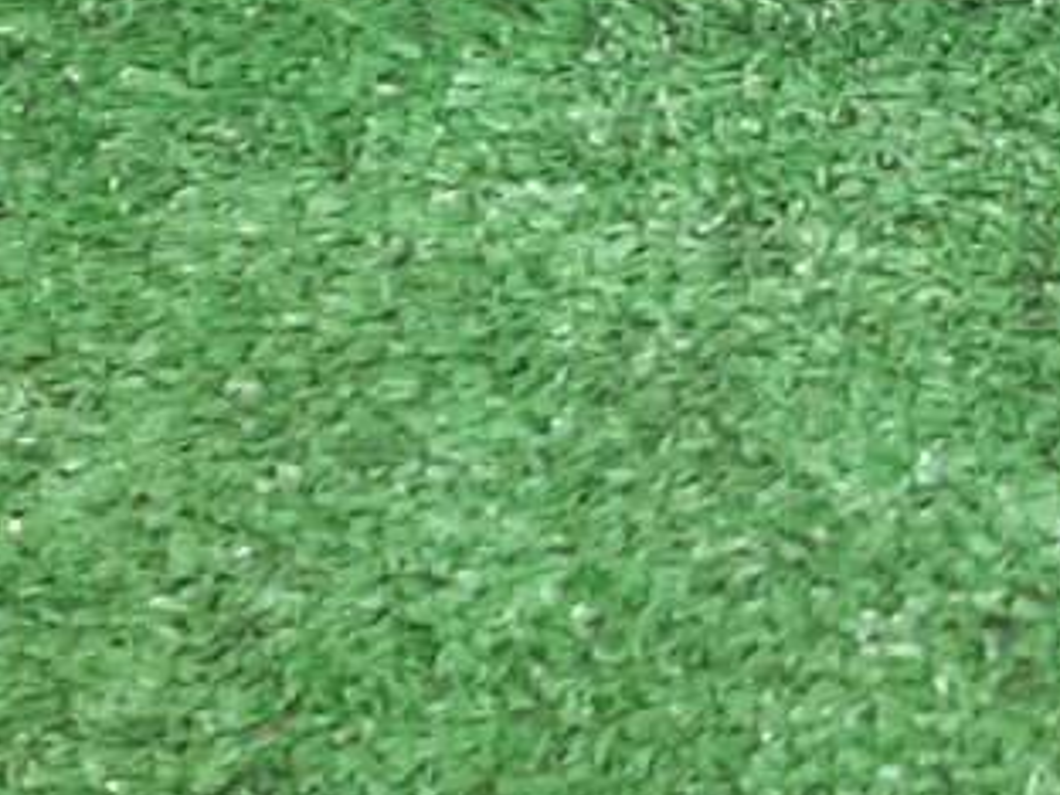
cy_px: -880
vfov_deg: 11.0
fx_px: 3675
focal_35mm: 120
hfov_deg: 14.8
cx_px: 1763
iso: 76
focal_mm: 3.93
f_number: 1.7
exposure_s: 1/50
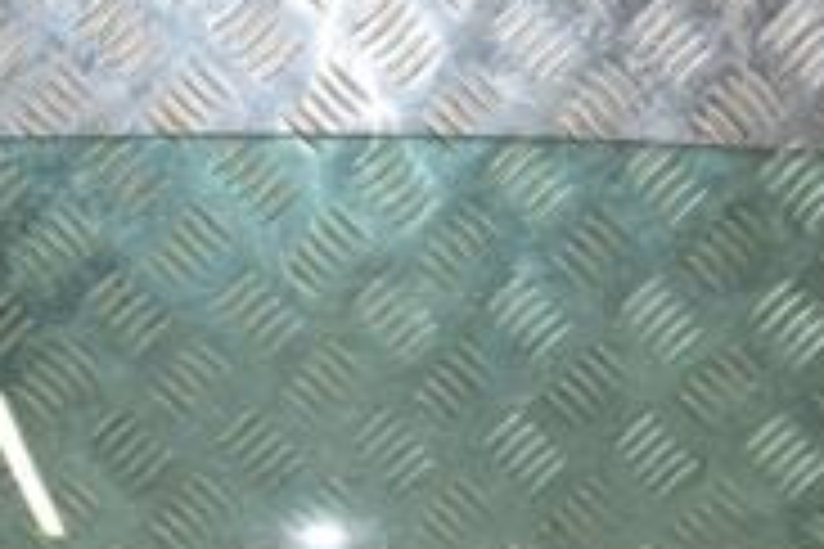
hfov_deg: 16.7
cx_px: 369
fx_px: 2807
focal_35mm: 123
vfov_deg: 11.0
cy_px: 652
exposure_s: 1/200
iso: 800
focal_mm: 25
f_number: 6.3
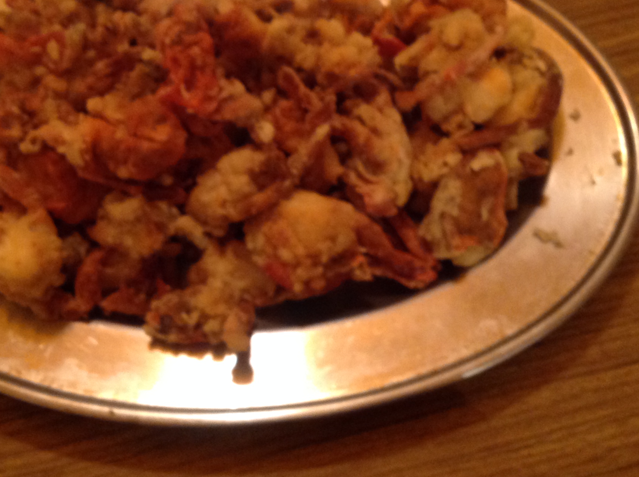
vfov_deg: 27.4
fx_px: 977
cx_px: 266
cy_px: 183
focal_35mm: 53
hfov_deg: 36.1
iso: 320
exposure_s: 1/15
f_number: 2.4
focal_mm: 4.28
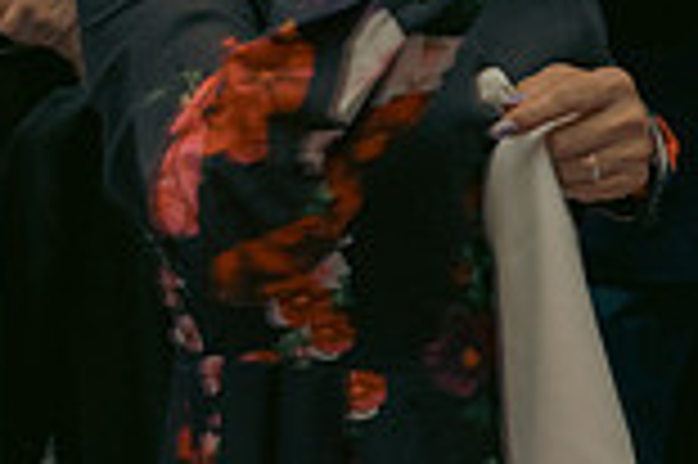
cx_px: 491
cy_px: -169
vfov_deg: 14.4
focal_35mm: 90
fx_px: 1743
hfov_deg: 22.5
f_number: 3.5
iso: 2500
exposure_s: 1/160
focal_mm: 24
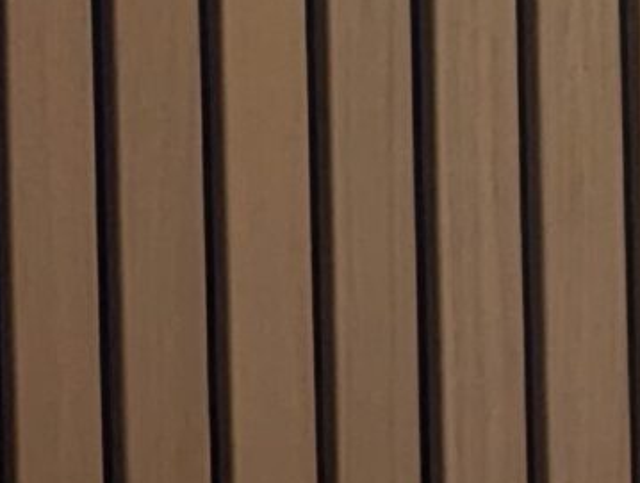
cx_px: -1569
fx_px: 6338
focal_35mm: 342
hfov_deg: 5.3
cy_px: -715
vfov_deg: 4.3
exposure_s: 1/120
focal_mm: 6.81
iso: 38
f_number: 1.85
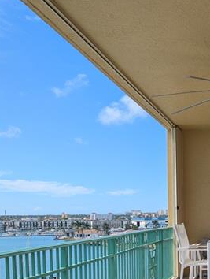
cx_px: 197
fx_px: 419
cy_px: 245
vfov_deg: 34.9
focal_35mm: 52
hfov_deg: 27.0
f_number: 1.68
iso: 21
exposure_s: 1/1037
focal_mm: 6.9
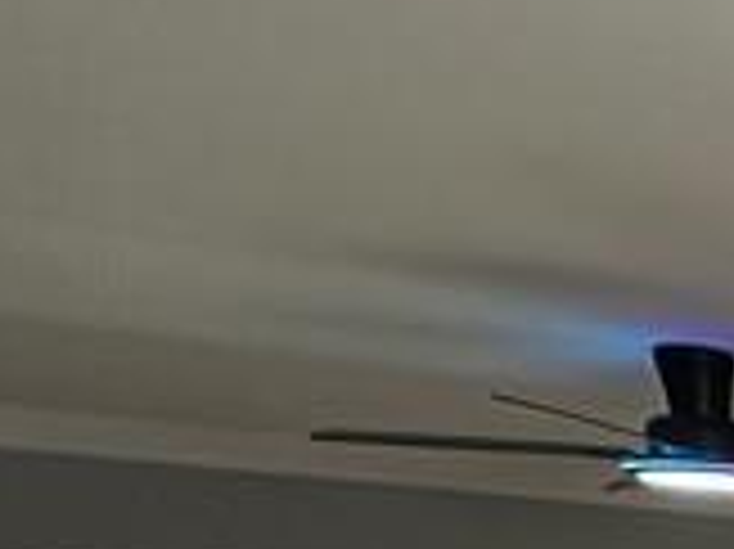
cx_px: 1752
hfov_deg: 14.6
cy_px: 1152
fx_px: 1865
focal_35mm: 88
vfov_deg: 13.8
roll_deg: -0.6
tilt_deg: -10.9
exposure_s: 1/120
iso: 200
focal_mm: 2.22
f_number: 2.2
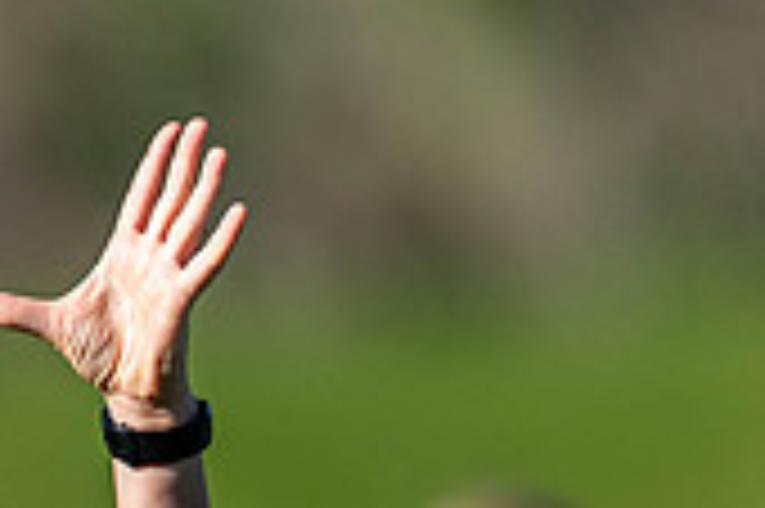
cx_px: -624
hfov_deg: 0.9
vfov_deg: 0.6
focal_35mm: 2226
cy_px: 1123
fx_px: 47256
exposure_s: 1/2500
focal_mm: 400
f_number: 2.8
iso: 100
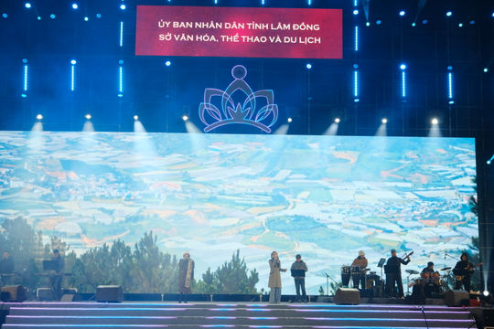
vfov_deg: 26.5
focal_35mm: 51
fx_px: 700
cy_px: 164
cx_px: 247
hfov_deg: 38.9
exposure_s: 1/250
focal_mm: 34.2
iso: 1250
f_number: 4.5
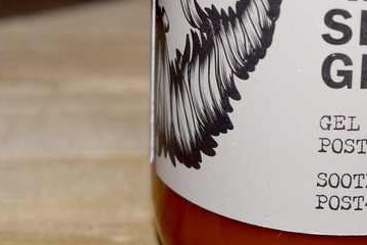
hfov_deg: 11.4
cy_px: 7
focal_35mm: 179
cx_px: 353
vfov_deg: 7.6
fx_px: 1825
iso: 100
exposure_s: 1/60
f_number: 8
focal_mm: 42
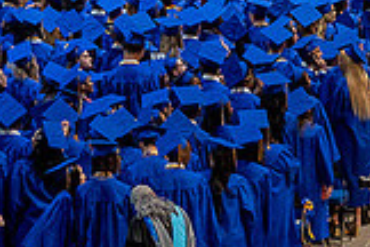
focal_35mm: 430
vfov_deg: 3.2
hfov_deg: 4.8
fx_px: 4419
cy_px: -18
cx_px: -139
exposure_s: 1/200
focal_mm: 120
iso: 1600
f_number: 4.8
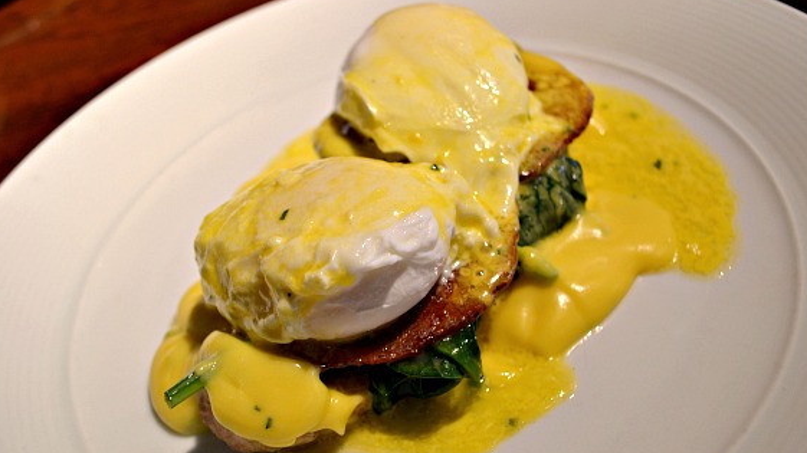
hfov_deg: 54.0
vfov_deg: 31.9
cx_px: 424
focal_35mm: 37
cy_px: 249
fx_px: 791
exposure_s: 1/15
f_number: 3.8
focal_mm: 22
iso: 400
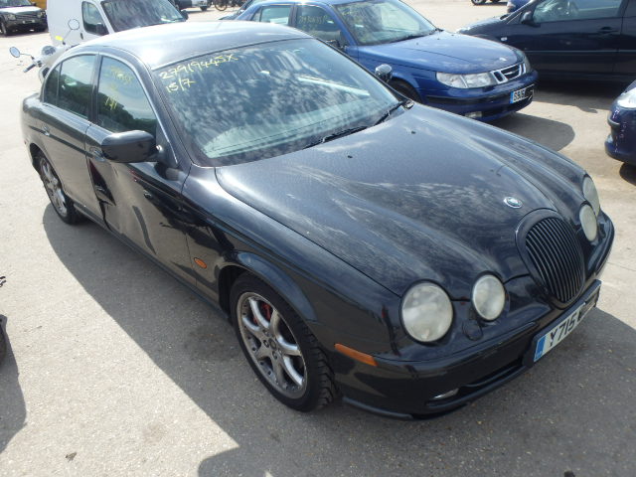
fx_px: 514
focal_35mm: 28
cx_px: 318
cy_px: 238
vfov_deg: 49.7
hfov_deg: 63.4
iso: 125
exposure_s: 1/640
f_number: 3.9
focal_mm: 5
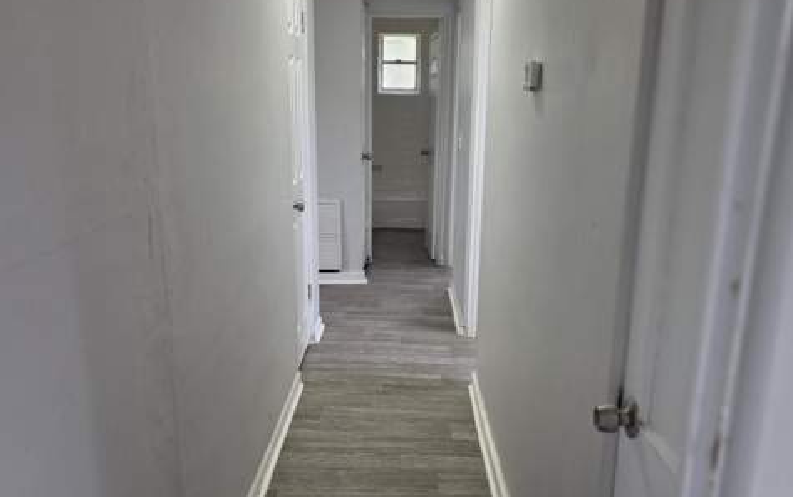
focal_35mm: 33
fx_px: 713
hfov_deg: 58.1
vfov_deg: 38.2
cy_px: 299
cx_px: 401
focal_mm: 6.3
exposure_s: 1/120
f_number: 1.7
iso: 200
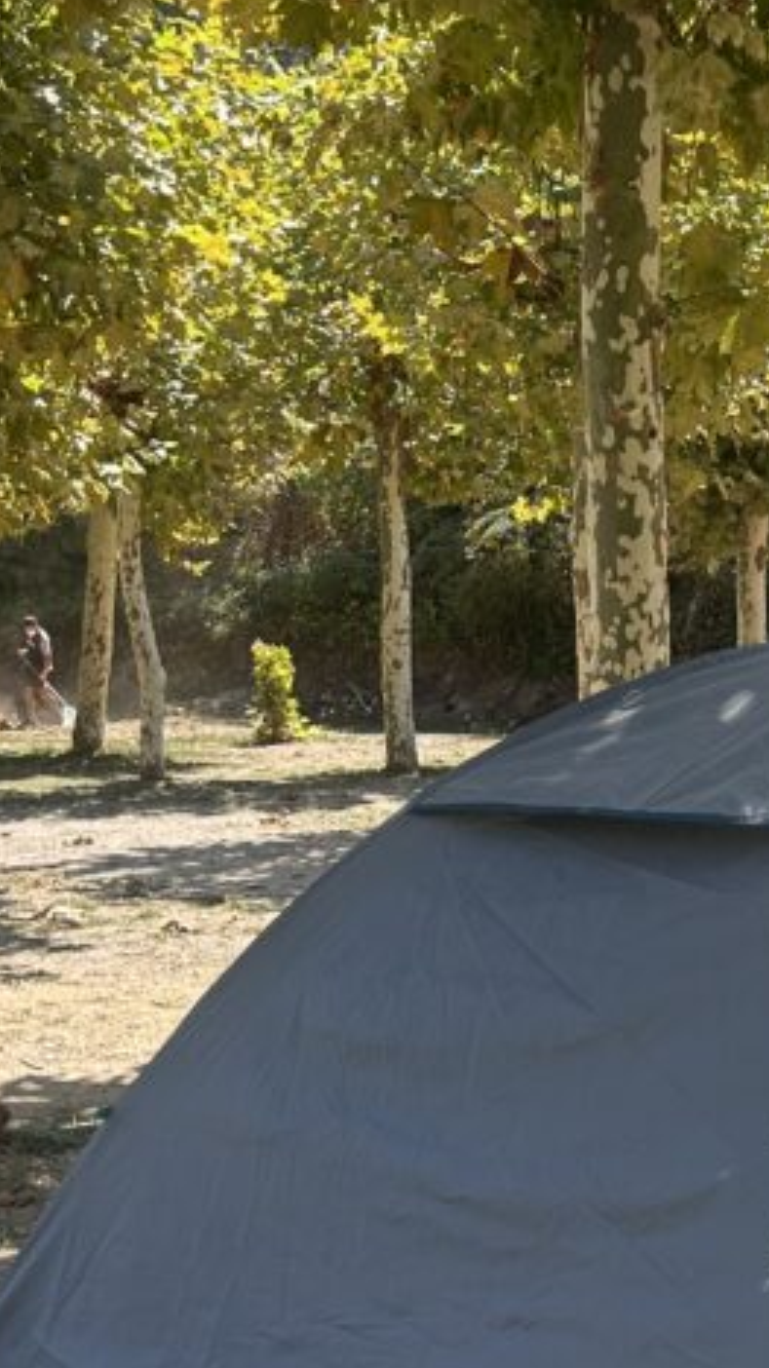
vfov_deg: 33.8
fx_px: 2249
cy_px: 783
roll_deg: -0.9
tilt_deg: -4.3
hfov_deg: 18.5
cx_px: 904
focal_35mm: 62
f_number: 1.5
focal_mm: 5.7
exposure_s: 1/965
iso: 50
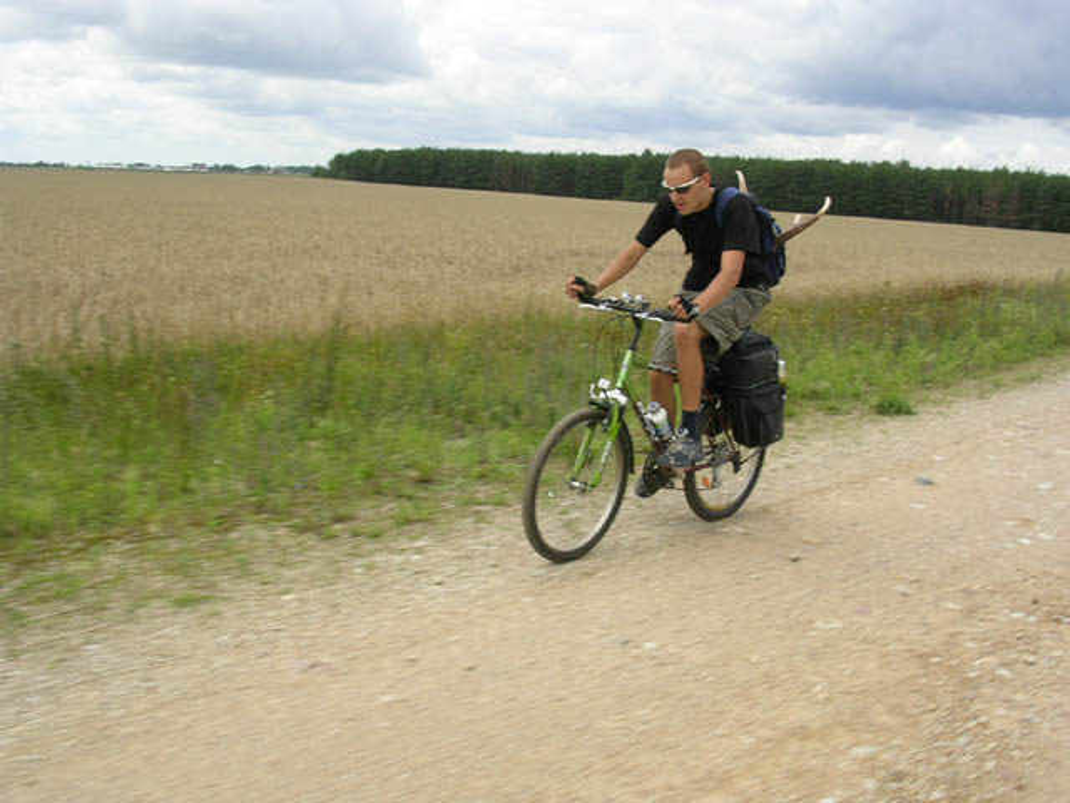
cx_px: 535
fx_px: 1175
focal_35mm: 38
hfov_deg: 49.0
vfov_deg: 37.7
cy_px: 402
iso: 50
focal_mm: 5.8
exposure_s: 1/184
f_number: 5.6
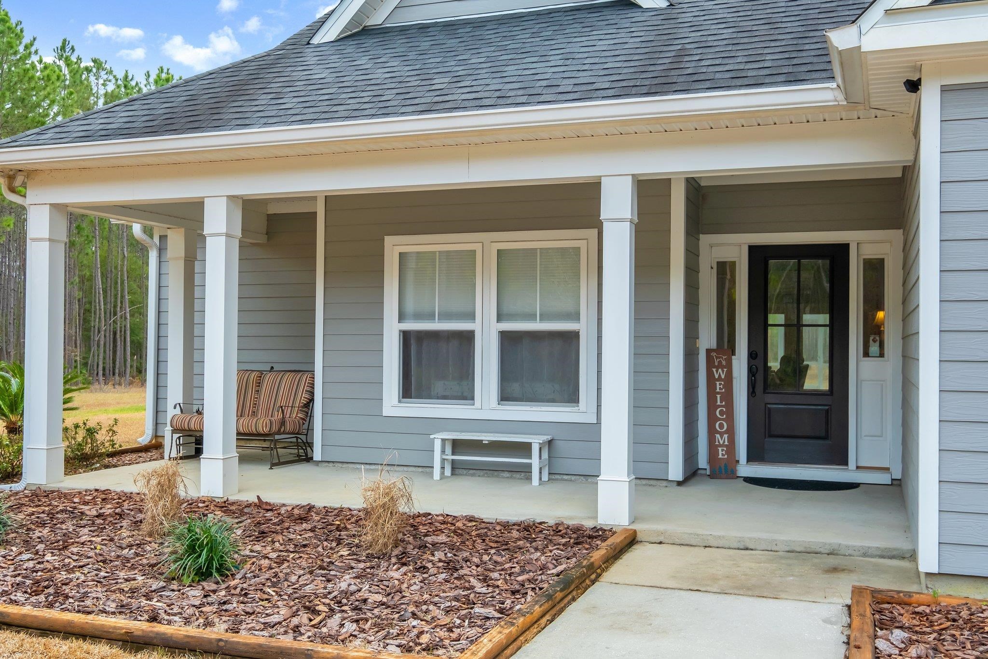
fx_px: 988
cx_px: 494
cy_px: 330
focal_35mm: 36
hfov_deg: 53.1
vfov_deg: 36.9
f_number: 8
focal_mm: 24
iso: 500
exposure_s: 1/200
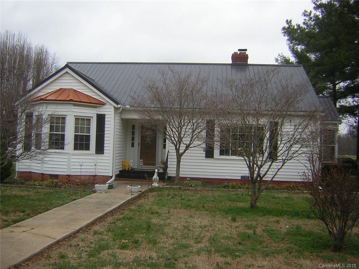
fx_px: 373
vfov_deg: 39.7
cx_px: 180
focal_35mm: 36
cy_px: 134
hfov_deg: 51.4
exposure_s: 1/479
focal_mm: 4.7
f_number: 2.6
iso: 50
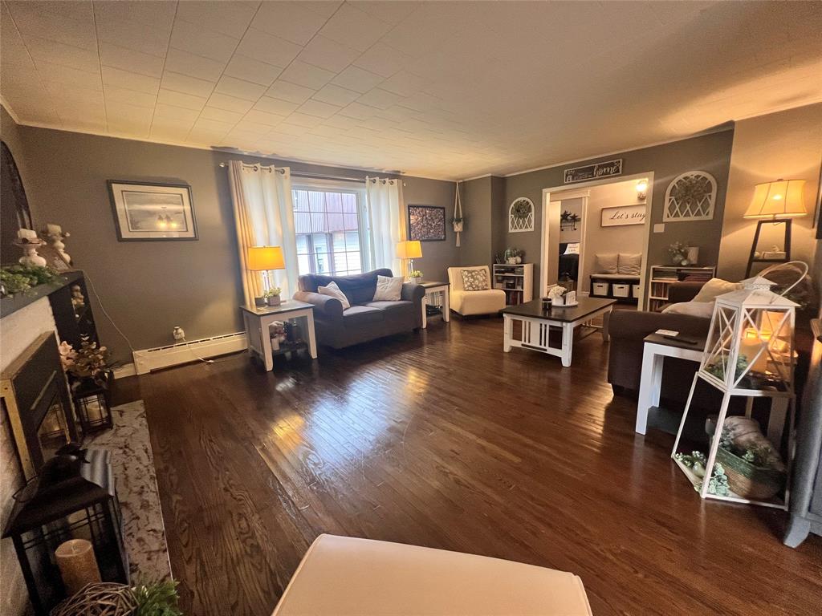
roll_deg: +3.2
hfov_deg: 106.2
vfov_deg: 89.9
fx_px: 309
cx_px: 411
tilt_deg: -11.1
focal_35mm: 13
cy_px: 308
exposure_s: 1/60
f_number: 1.8
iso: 320
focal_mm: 1.57
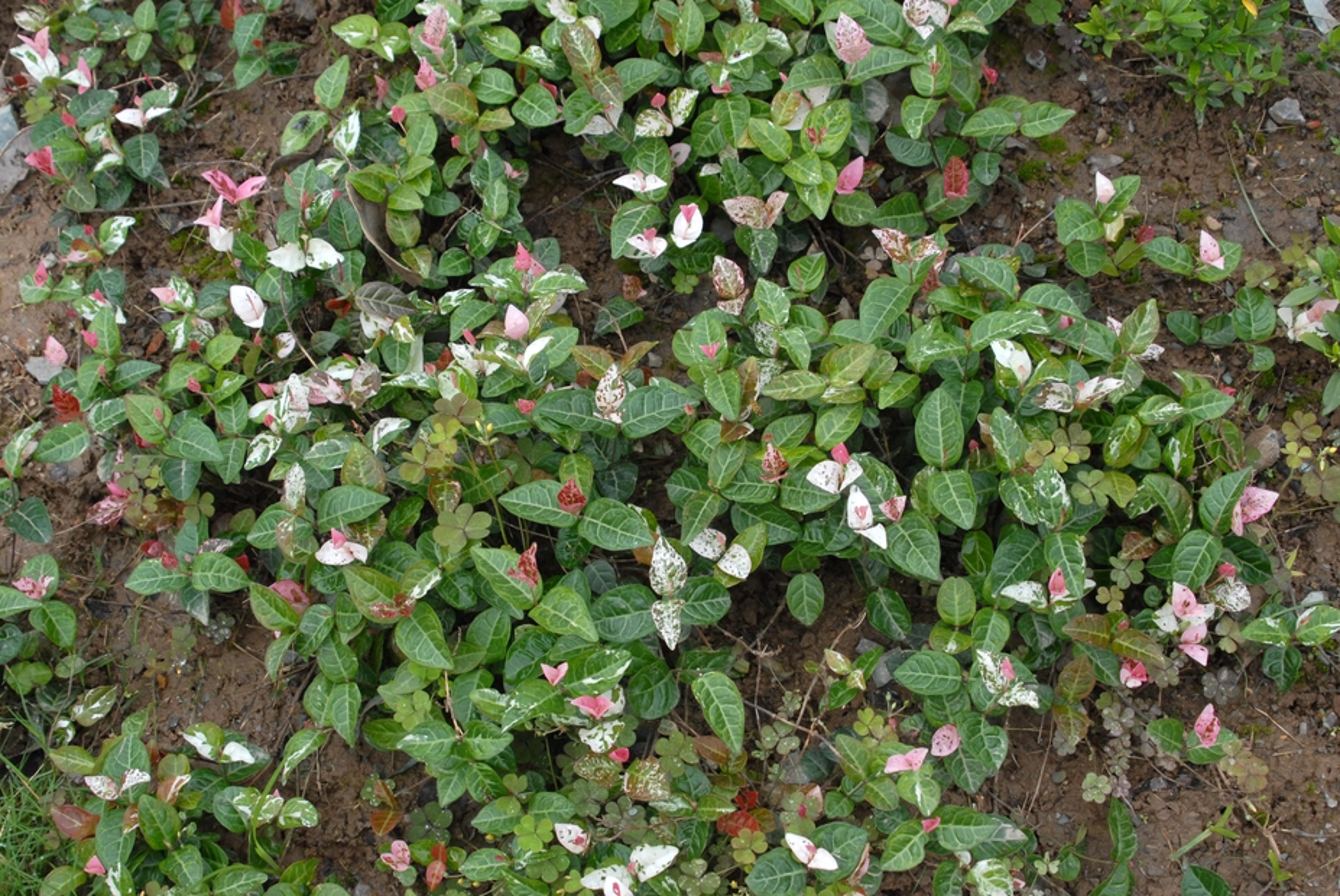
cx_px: 623
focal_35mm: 53
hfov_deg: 37.5
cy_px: 450
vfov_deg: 25.6
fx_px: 1975
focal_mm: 32
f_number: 7.1
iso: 400
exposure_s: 1/200
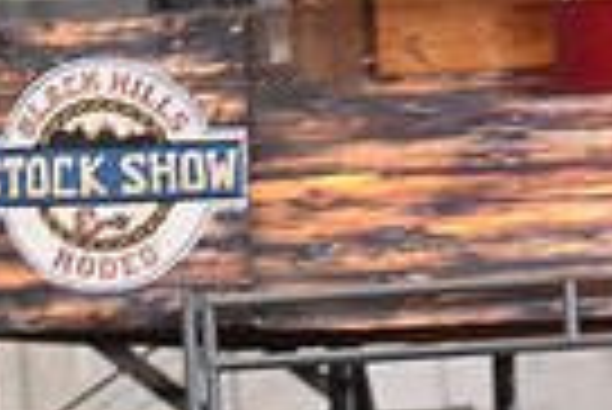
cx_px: 558
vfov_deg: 1.6
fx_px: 14550
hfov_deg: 2.4
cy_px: 863
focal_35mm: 855
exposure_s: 1/250
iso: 1250
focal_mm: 200
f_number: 3.2
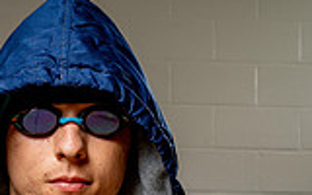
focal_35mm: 126
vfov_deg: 9.6
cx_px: 35
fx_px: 1071
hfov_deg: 16.4
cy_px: 411
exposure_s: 1/250
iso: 320
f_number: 8
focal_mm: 44
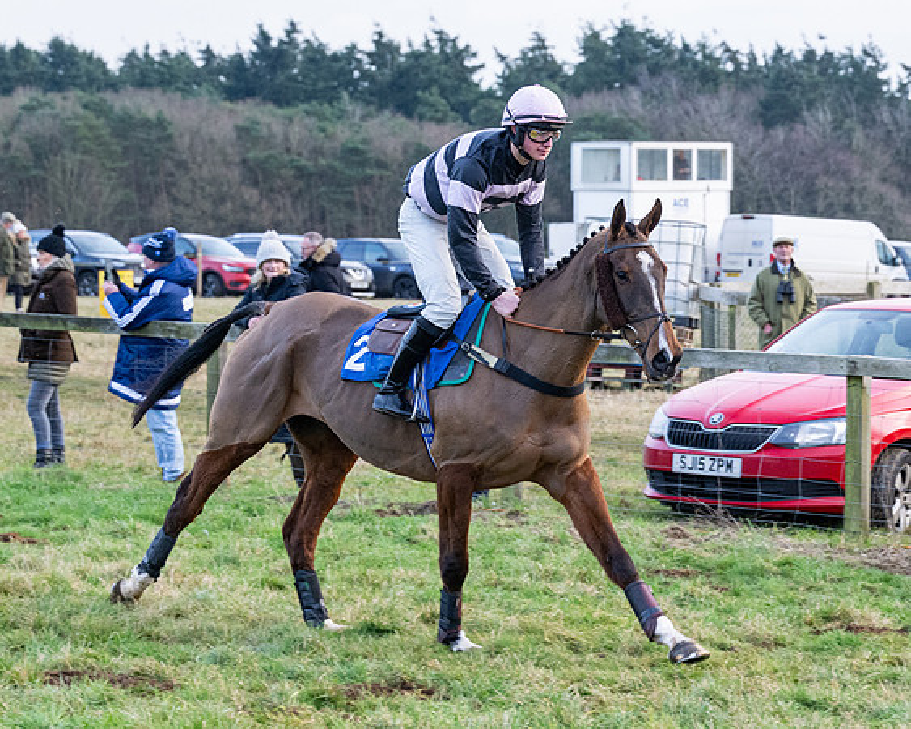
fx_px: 3809
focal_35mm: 141
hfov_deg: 13.6
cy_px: 364
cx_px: 544
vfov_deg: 10.9
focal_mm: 70
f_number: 4
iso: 1250
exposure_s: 1/500
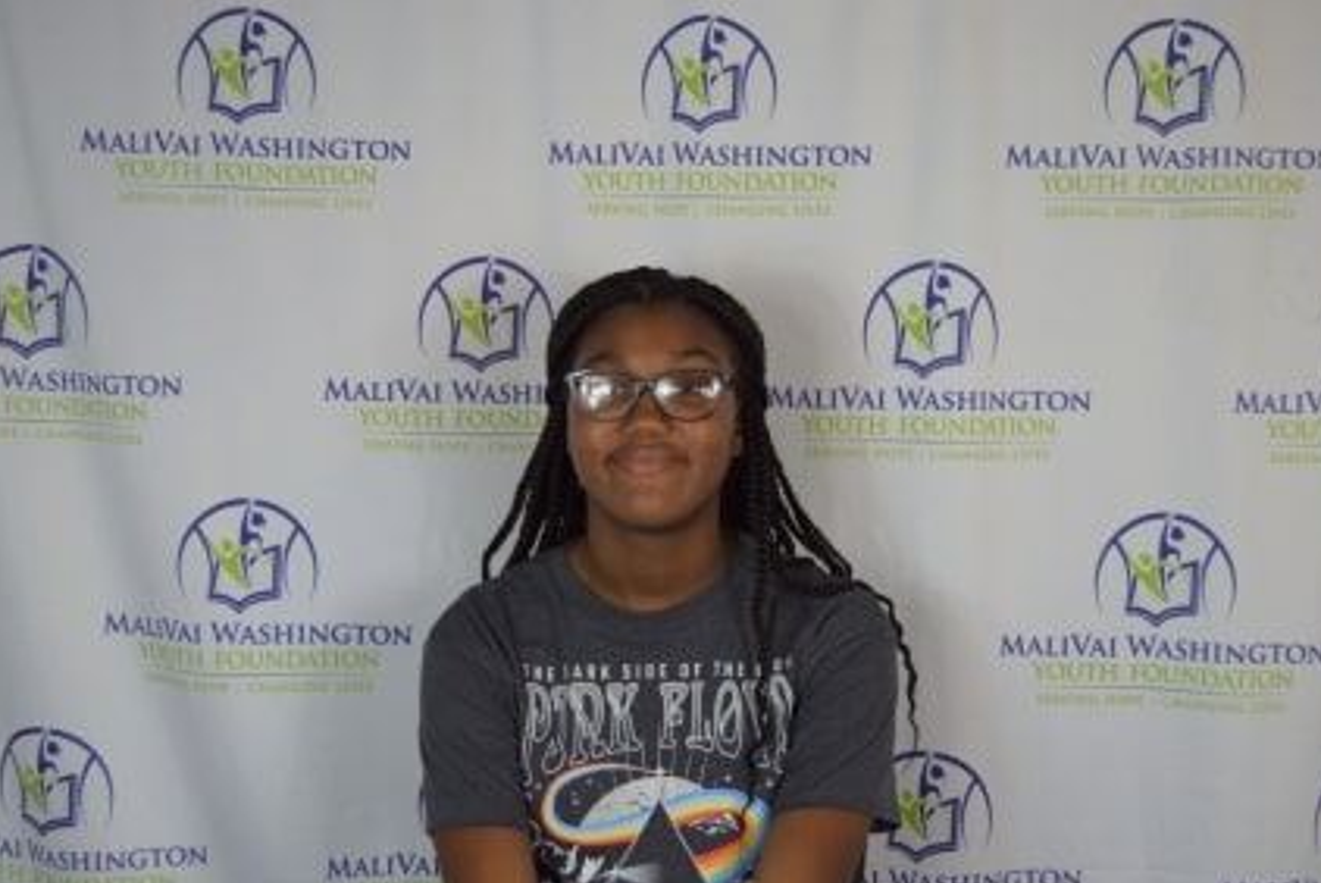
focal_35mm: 50
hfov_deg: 39.9
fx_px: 1819
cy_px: 463
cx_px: 667
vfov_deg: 27.3
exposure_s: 1/125
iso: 400
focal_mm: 31
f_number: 4.2
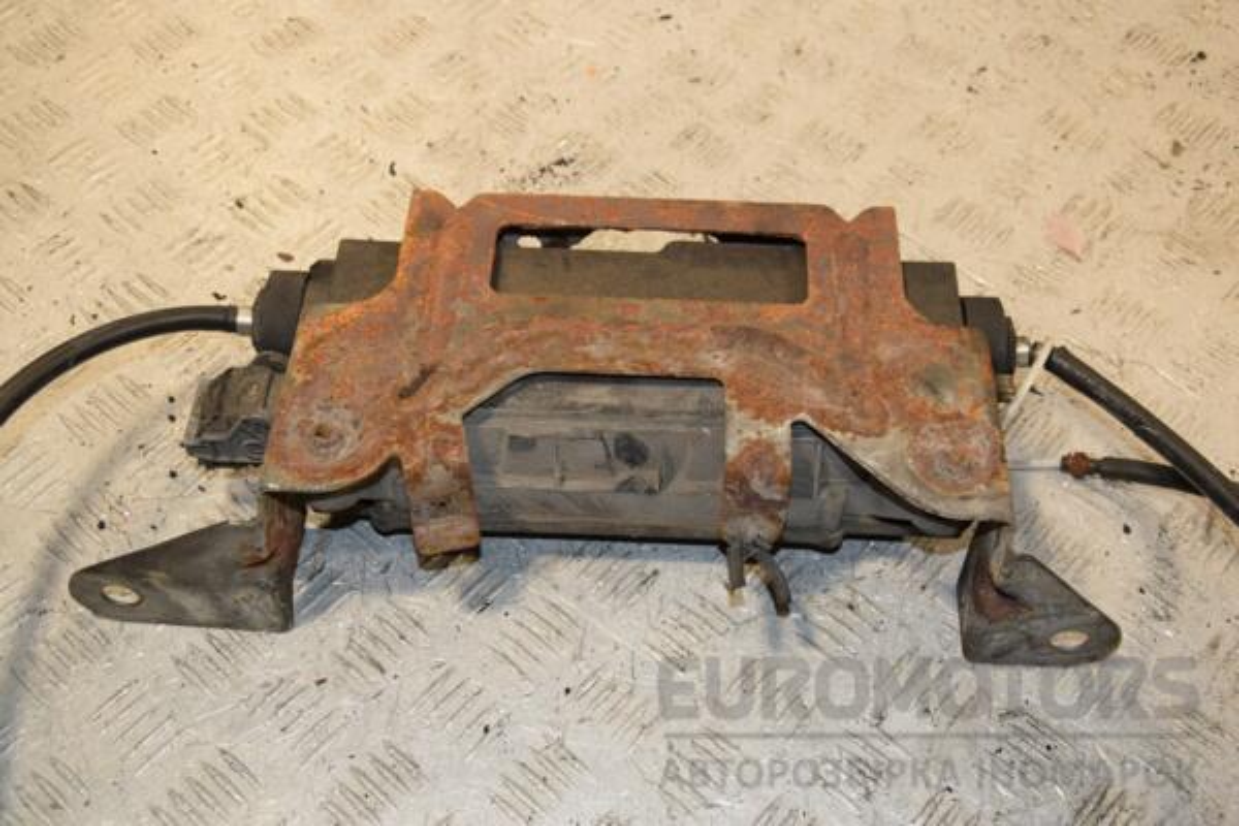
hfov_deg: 43.6
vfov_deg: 29.9
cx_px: 620
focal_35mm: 45
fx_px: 1549
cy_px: 413
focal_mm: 30
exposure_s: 1/200
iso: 800
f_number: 7.1
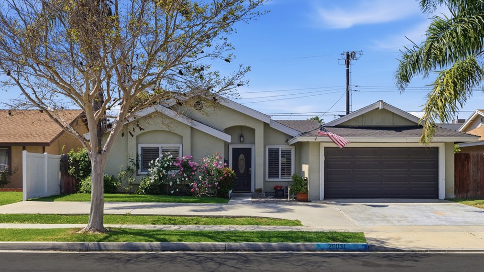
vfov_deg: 33.7
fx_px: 449
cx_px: 242
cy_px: 127
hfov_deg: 56.6
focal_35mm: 35
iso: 640
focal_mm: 33
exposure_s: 1/8000
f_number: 9
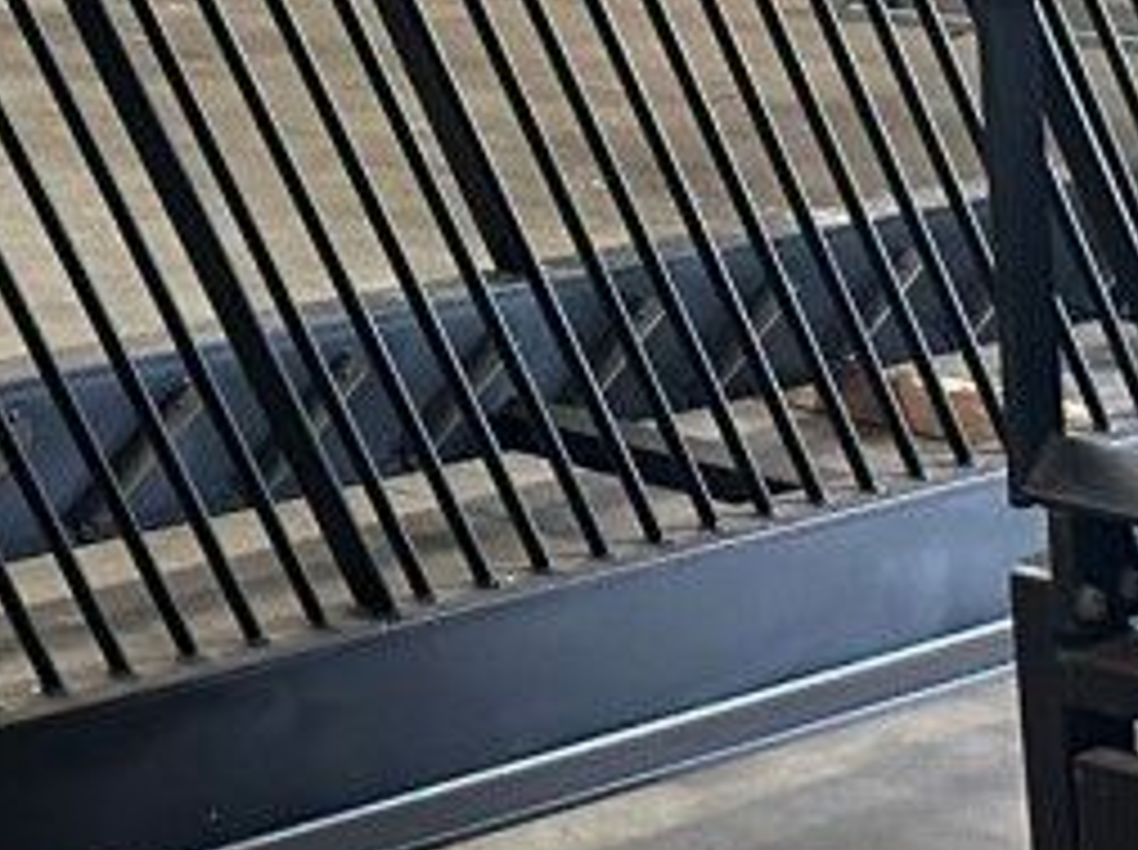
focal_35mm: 114
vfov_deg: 11.7
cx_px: -1277
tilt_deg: +3.2
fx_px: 3742
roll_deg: +1.0
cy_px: -805
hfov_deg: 14.0
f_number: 1.78
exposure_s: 1/60
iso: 320
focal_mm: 6.86
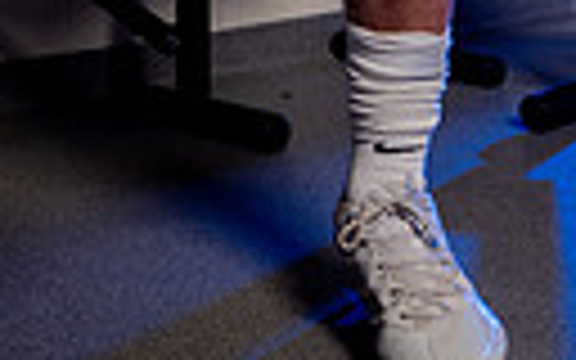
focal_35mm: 86
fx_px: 1350
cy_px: -540
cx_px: 212
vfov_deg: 11.9
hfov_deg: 24.0
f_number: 6.3
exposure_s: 1/250
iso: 160
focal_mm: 24
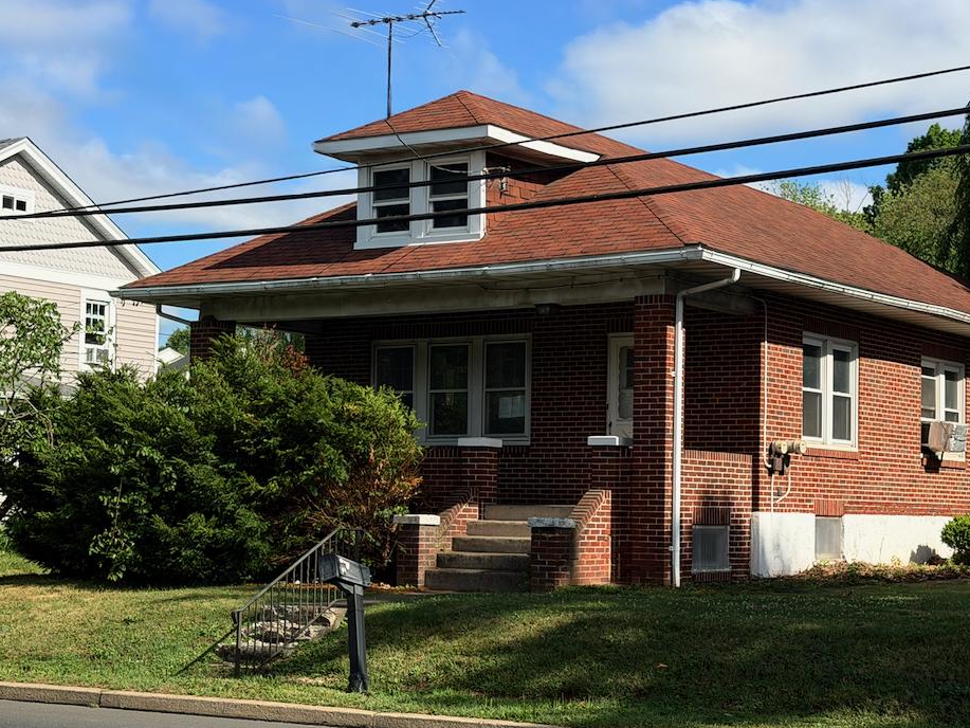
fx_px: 1878
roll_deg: -1.5
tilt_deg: +3.7
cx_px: 483
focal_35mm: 67
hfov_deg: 29.0
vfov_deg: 21.9
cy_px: 390
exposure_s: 1/3704
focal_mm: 6.76
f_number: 1.78
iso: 64
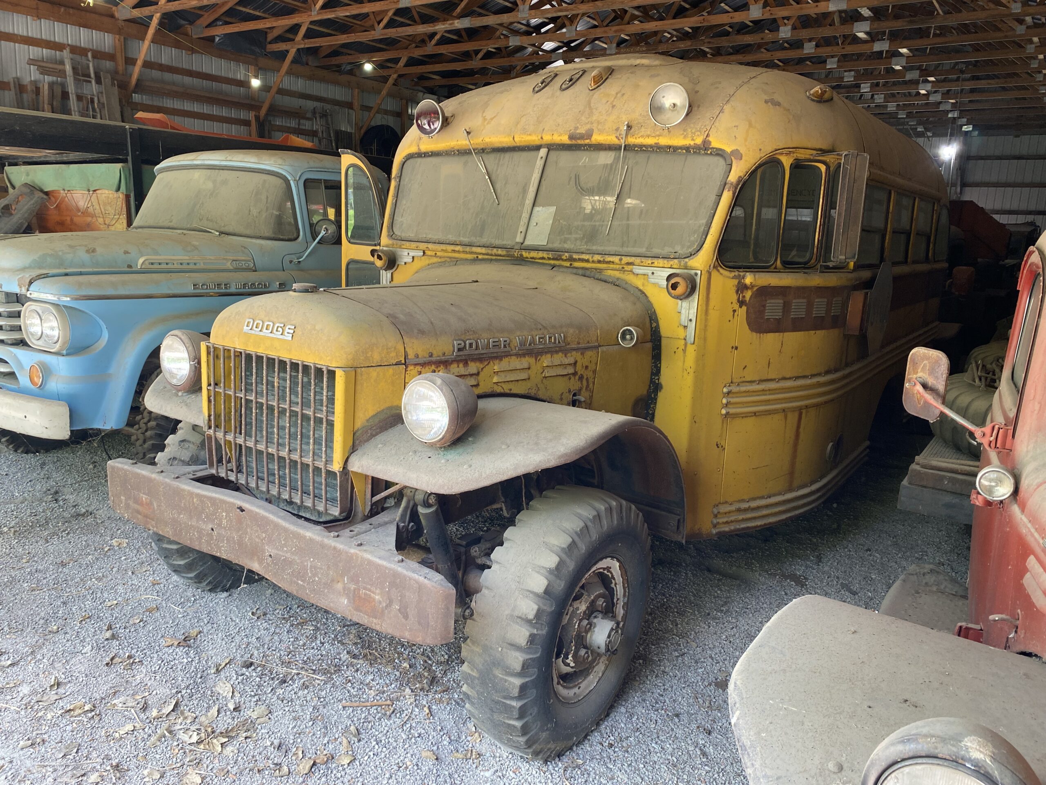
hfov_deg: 67.3
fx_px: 786
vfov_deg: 53.1
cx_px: 523
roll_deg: -2.7
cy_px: 392
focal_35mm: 26
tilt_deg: -11.3
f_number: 1.8
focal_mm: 4.25
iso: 100
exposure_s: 1/121
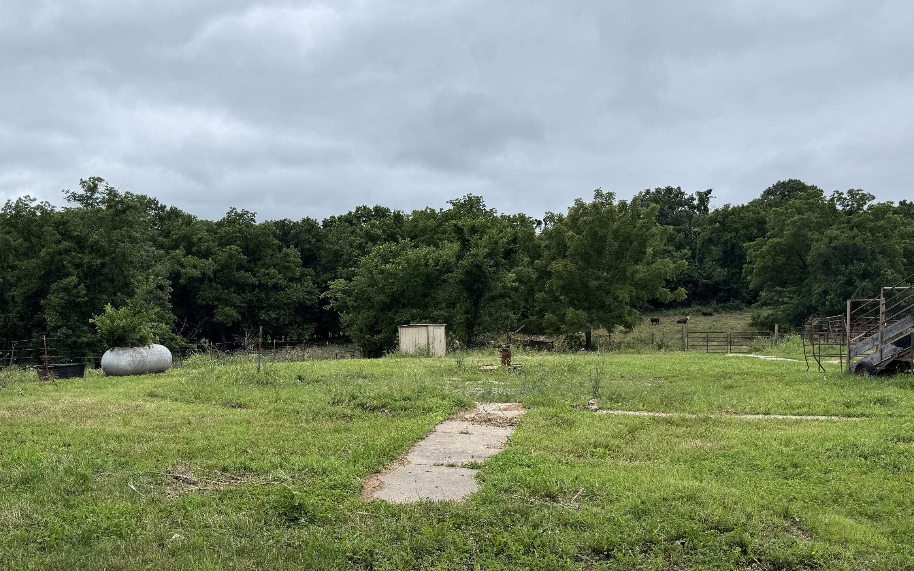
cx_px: 386
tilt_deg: -3.9
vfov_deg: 38.0
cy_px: 361
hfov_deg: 57.9
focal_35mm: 33
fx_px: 822
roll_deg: -2.1
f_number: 1.78
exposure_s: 1/2331
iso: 80
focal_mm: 6.76
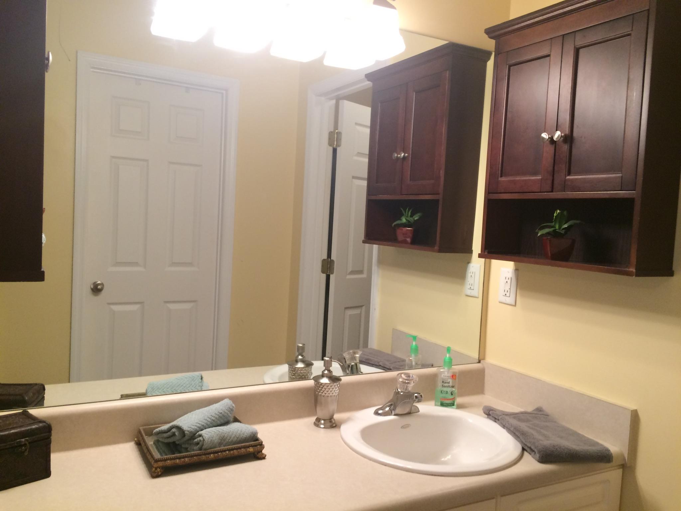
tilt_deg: -2.8
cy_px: 256
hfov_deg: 61.7
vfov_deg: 48.2
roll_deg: -3.6
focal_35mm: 29
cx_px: 340
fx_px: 571
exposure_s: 1/30
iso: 80
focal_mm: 4.15
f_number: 2.2
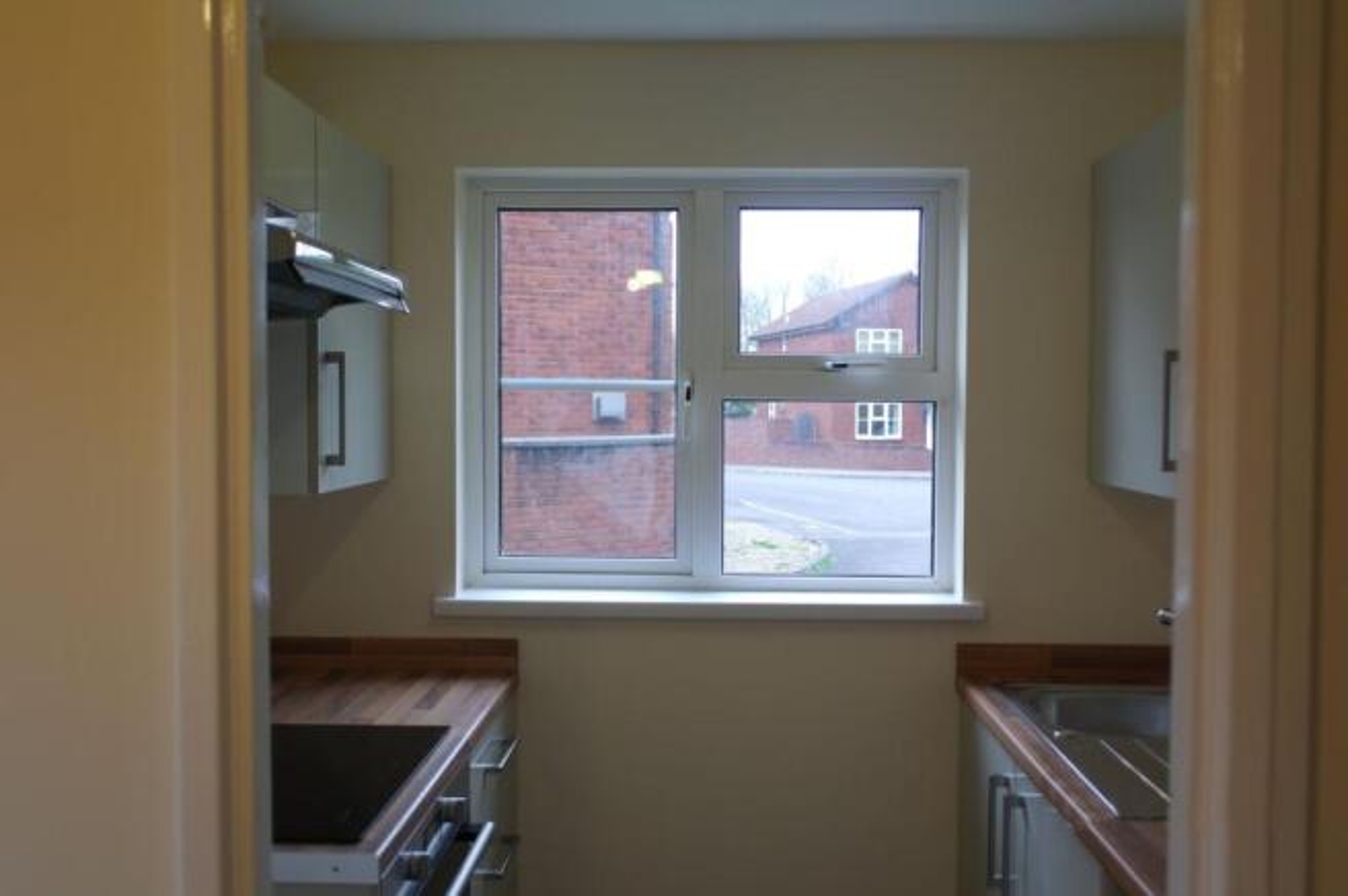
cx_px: 674
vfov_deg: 43.5
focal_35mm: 30
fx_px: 1122
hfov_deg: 62.0
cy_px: 448
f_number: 2.8
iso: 100
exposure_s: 1/40
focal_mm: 20
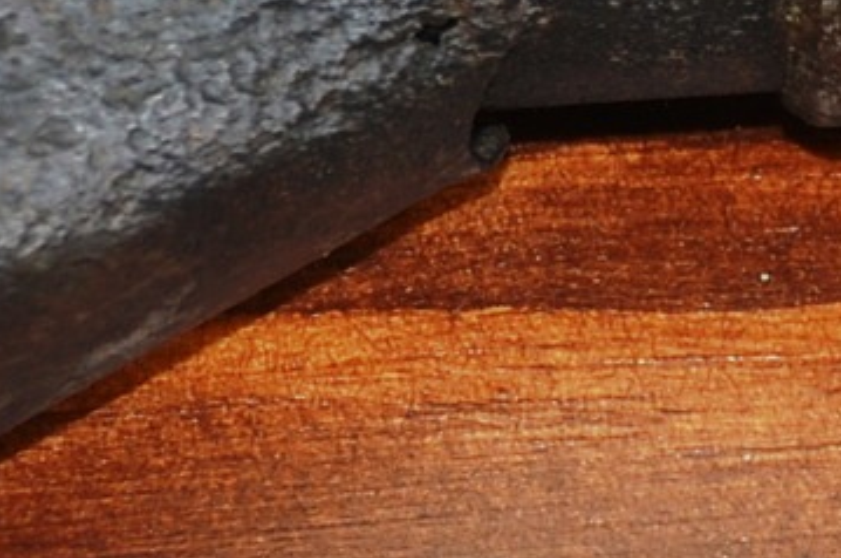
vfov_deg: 2.8
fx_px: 11520
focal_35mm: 494
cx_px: 1155
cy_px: 80
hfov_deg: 4.2
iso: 320
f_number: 4.8
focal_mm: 48
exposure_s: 1/125
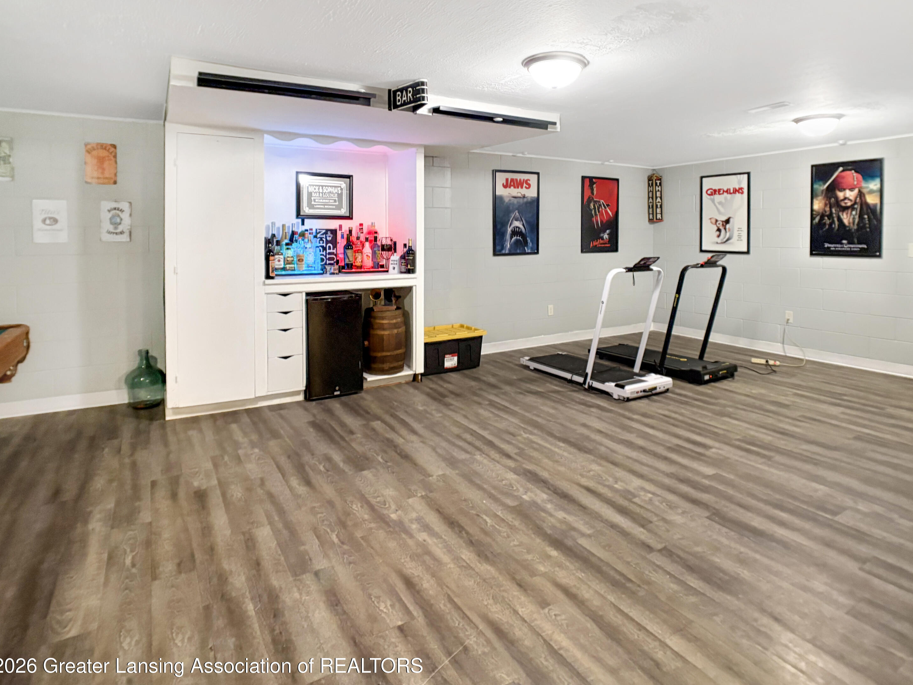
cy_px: 343
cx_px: 465
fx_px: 712
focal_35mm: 27
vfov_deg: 51.4
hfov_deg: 65.3
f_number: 1.6
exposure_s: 1/40
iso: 400
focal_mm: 5.96
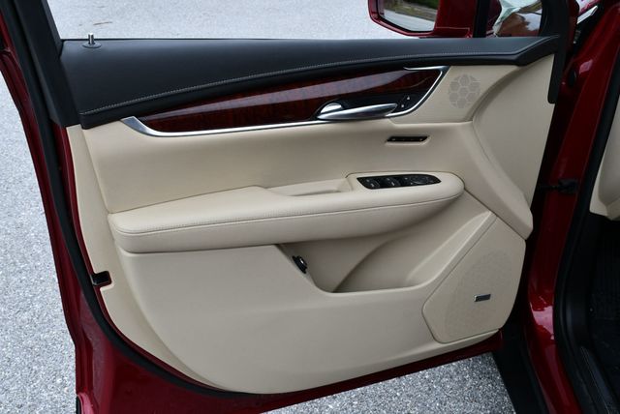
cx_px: 310
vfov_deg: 36.9
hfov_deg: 53.1
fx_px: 621
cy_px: 207
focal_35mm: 36
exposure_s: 1/250
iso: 140
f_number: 8
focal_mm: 18
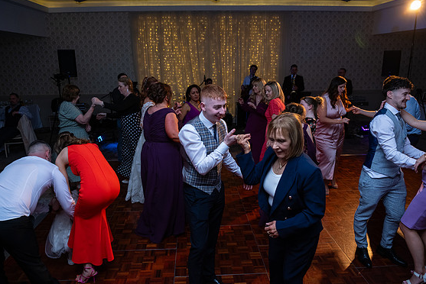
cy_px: 144
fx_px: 296
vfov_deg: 51.3
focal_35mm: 25
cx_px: 205
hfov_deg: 71.5
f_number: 3.5
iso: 1000
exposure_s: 1/160
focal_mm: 24
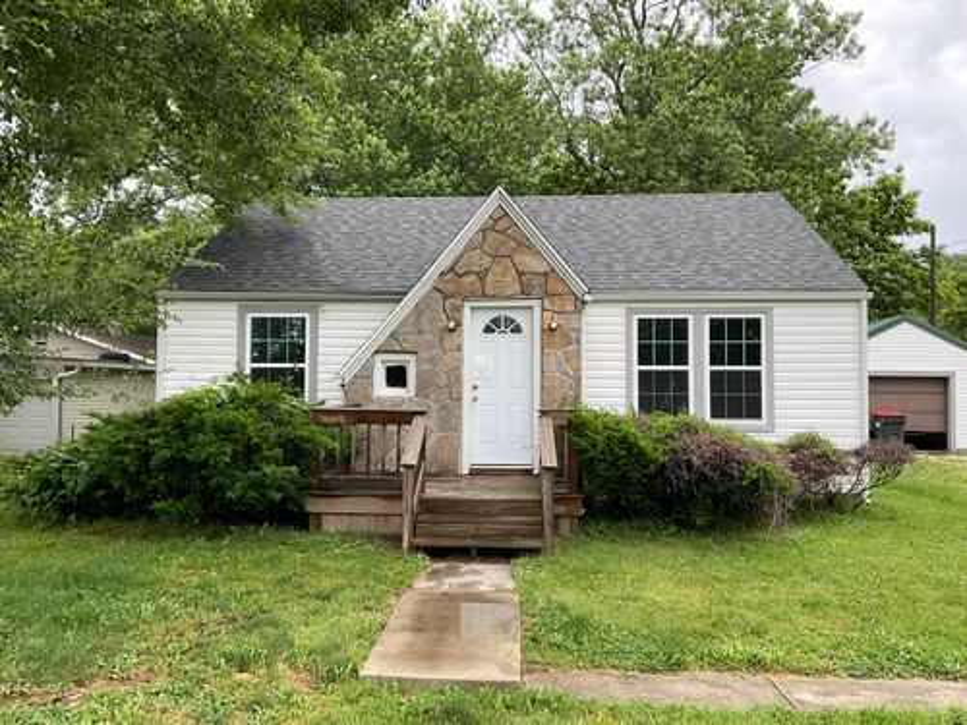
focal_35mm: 29
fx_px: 810
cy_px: 362
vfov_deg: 48.2
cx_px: 484
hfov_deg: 61.7
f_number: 1.8
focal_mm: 3
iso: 16
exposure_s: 1/149
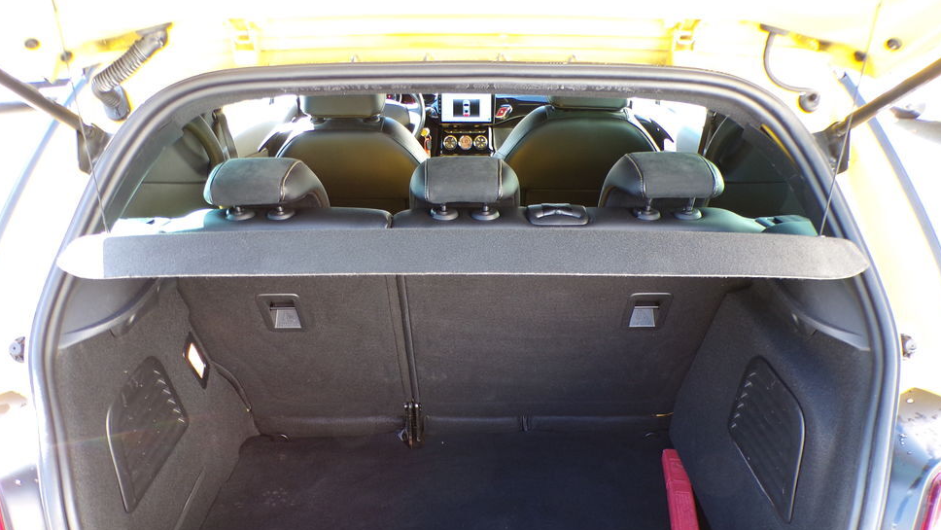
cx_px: 475
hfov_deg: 69.8
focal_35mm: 27
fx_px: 674
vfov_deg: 42.2
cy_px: 363
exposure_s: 1/34
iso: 150
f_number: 3
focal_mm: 4.3
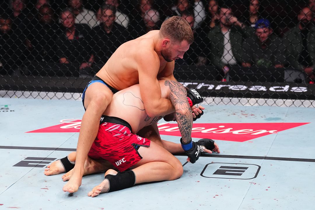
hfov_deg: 22.1
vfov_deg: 14.9
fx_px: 805
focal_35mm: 92
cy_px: 105
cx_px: 158
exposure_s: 1/1250
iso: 3200
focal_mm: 92
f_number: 3.2
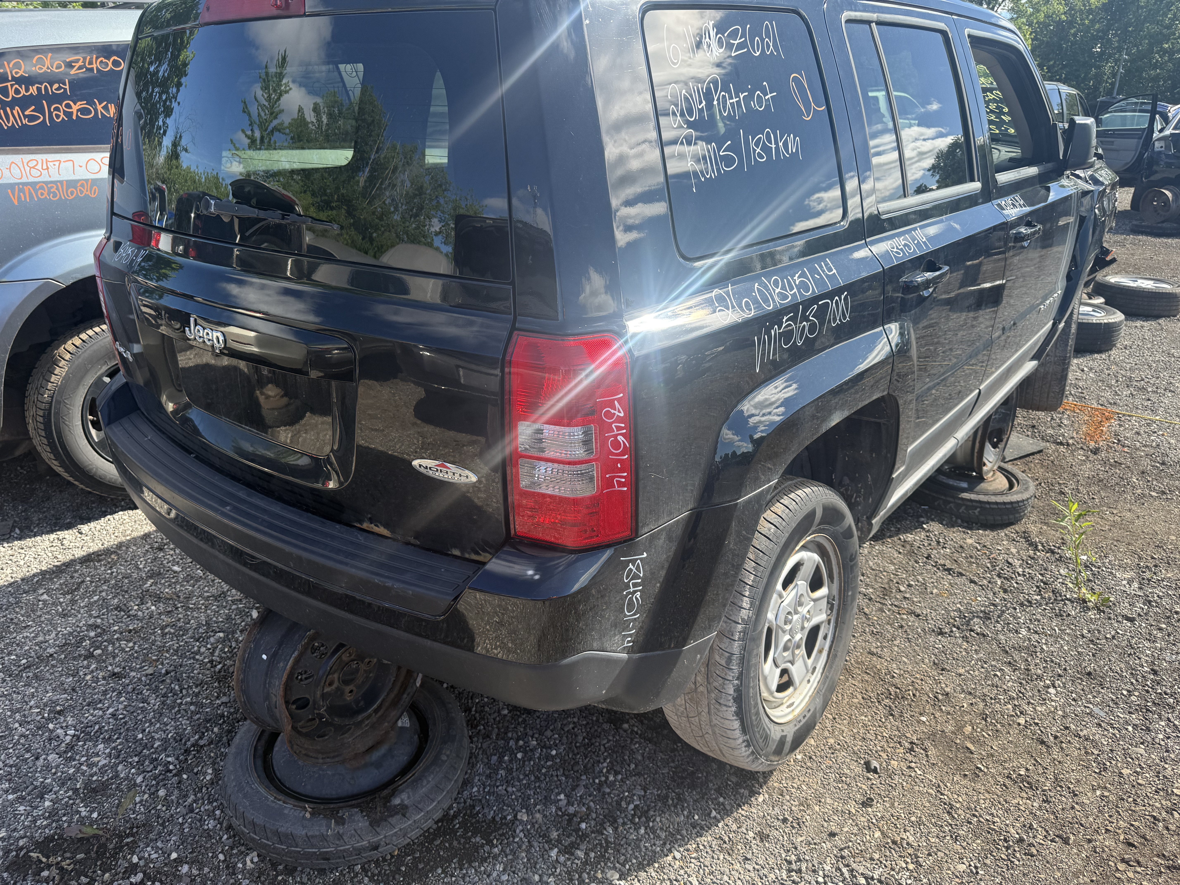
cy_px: 442
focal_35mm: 24
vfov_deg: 56.8
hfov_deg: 71.6
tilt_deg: -20.4
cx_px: 590
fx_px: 818
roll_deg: -2.0
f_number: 1.78
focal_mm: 6.76
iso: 80
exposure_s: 1/1139
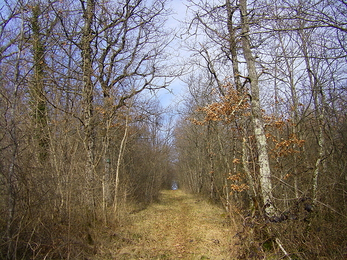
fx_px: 381
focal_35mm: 38
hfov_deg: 49.0
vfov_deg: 37.7
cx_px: 174
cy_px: 130
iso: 64
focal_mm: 6.3
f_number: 7
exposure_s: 1/100
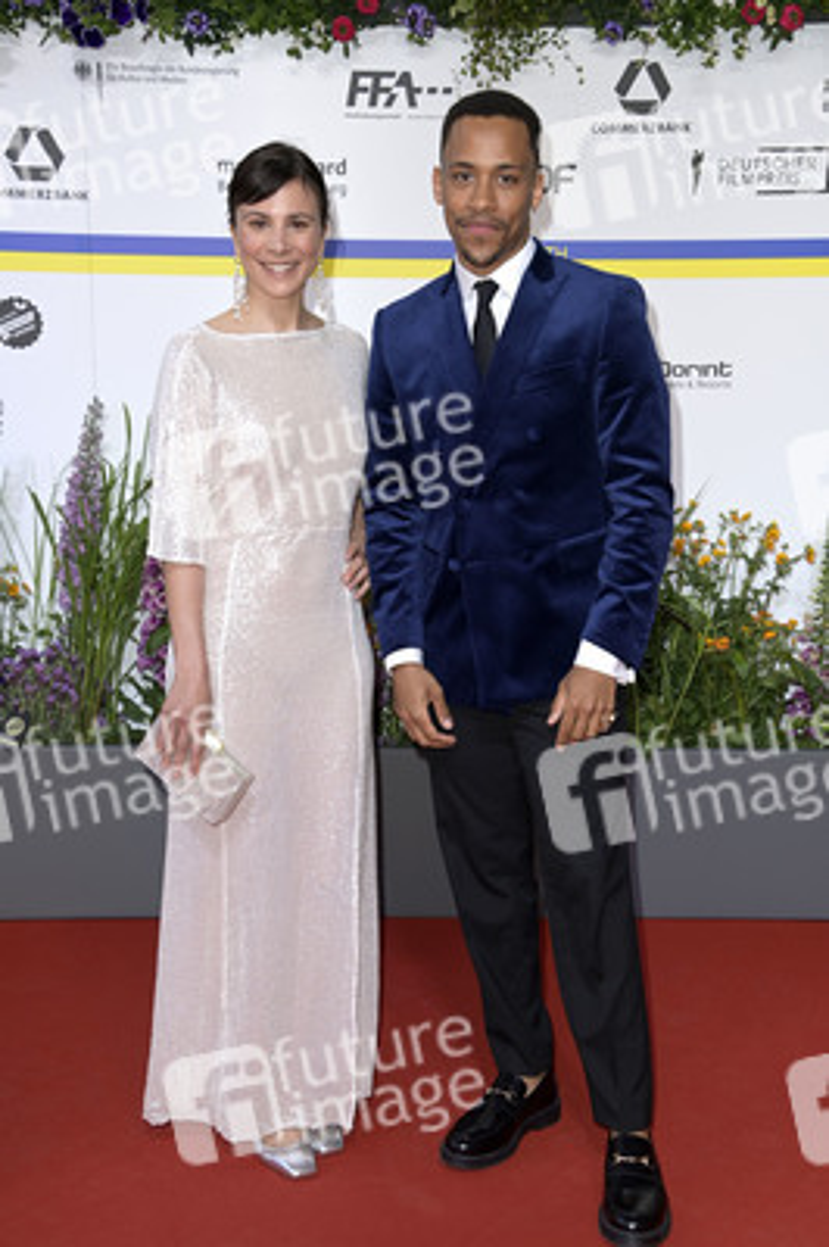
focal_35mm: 56
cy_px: 624
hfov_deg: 24.2
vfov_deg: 35.7
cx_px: 414
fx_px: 1938
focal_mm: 56
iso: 640
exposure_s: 1/250
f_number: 6.3
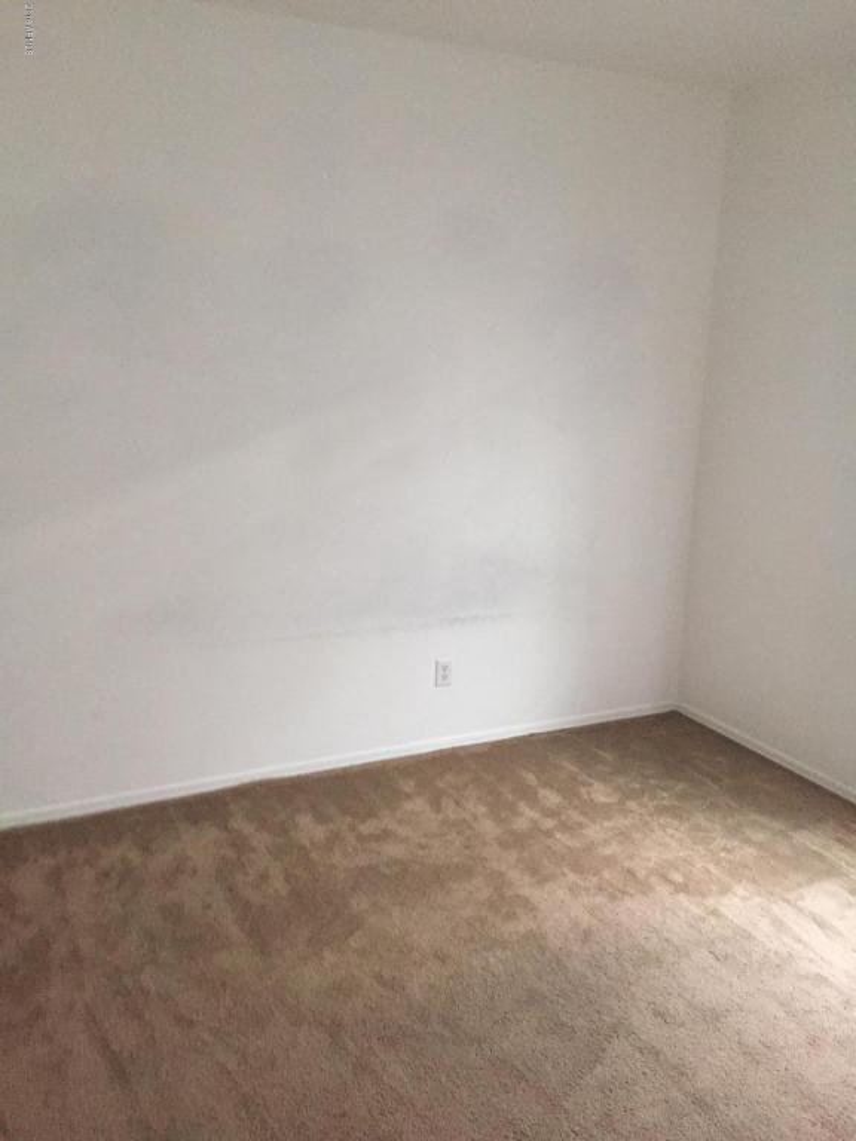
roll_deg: -3.3
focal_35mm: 29
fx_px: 956
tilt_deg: -13.2
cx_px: 428
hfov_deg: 48.2
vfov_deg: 61.7
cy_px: 570
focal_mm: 4.15
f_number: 2.2
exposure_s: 1/20
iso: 250
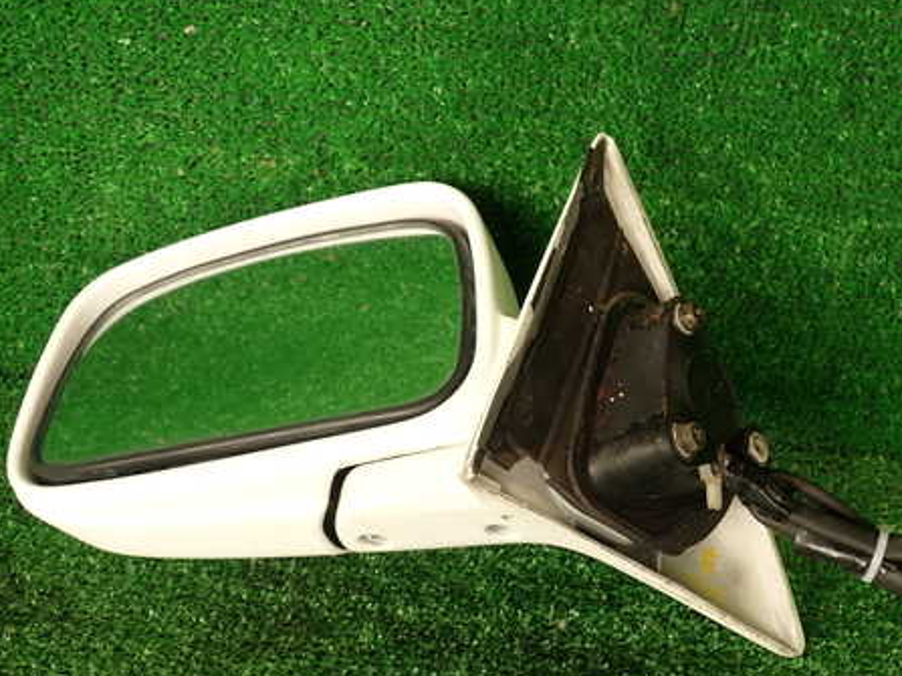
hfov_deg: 43.6
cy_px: 398
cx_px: 557
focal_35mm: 43
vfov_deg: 33.5
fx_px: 1120
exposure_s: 1/80
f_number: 2.4
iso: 100
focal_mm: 5.79
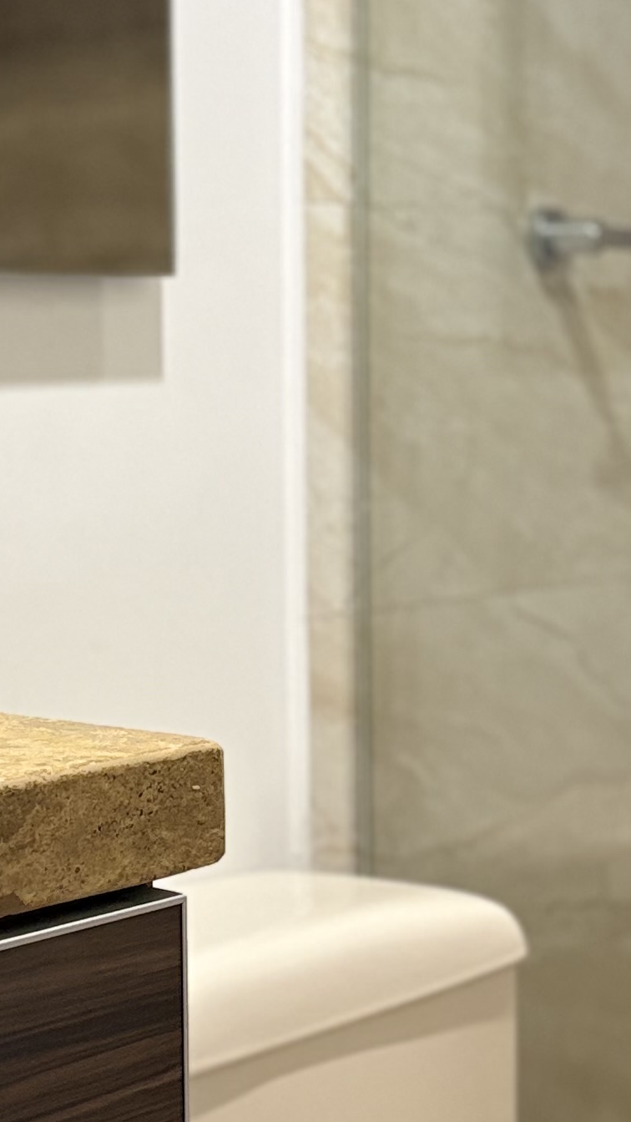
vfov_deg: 25.0
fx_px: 2528
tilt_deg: -0.9
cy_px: 435
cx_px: 70
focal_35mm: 85
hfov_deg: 14.1
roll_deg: +0.6
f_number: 1.6
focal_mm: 5.96
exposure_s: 1/60
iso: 250
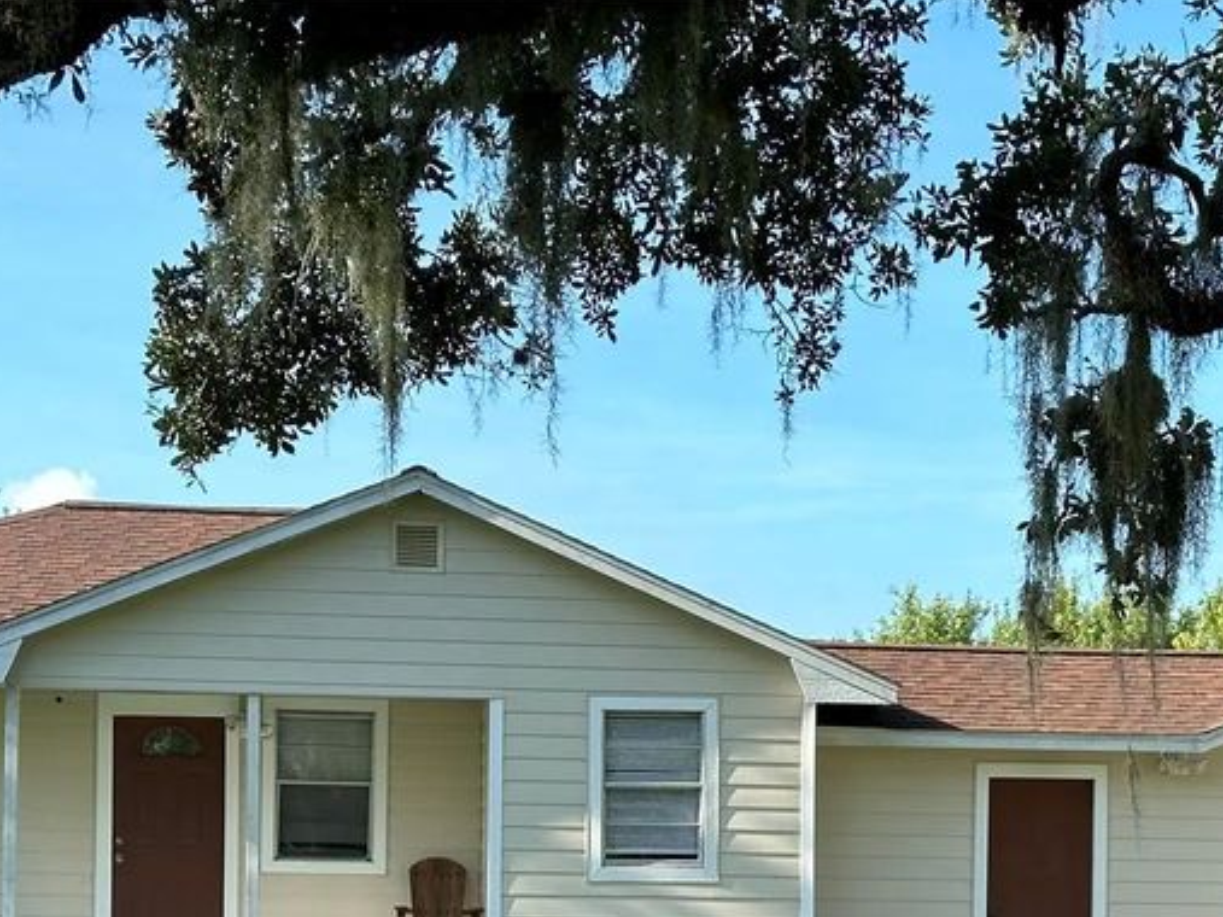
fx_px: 3426
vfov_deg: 15.0
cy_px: 919
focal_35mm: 97
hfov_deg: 20.2
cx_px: 832
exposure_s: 1/1185
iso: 64
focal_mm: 6.86
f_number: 1.78
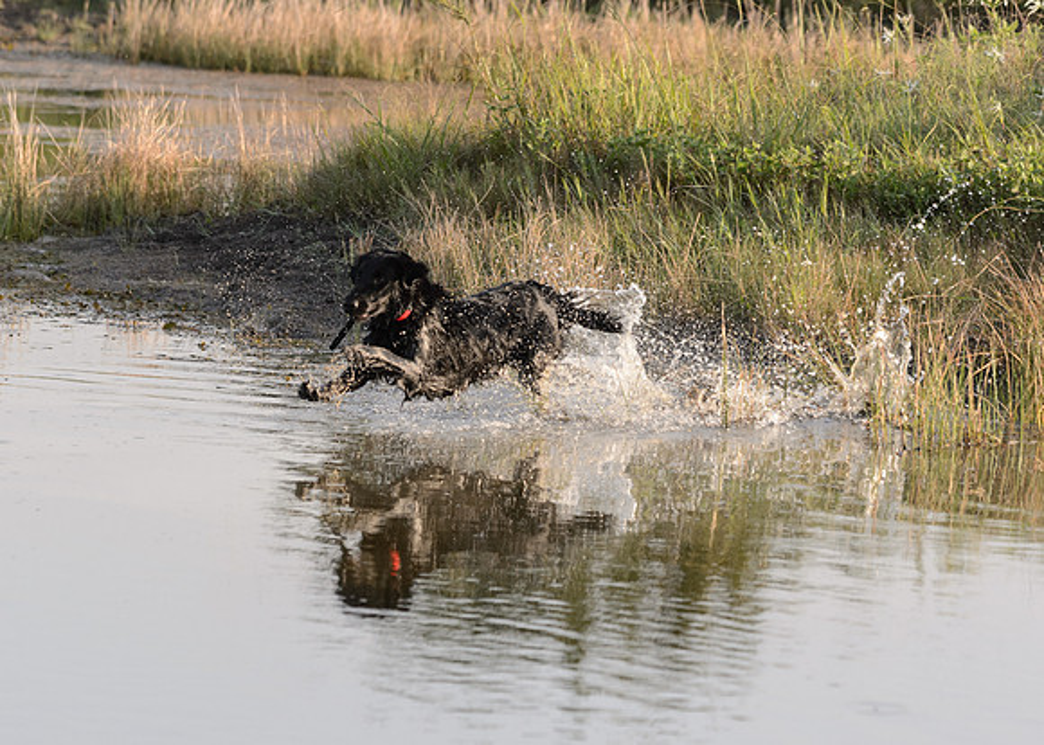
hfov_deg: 6.3
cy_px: 341
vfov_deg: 4.5
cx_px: 334
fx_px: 9460
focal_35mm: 319
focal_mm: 240
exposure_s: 1/1600
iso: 1250
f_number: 6.3
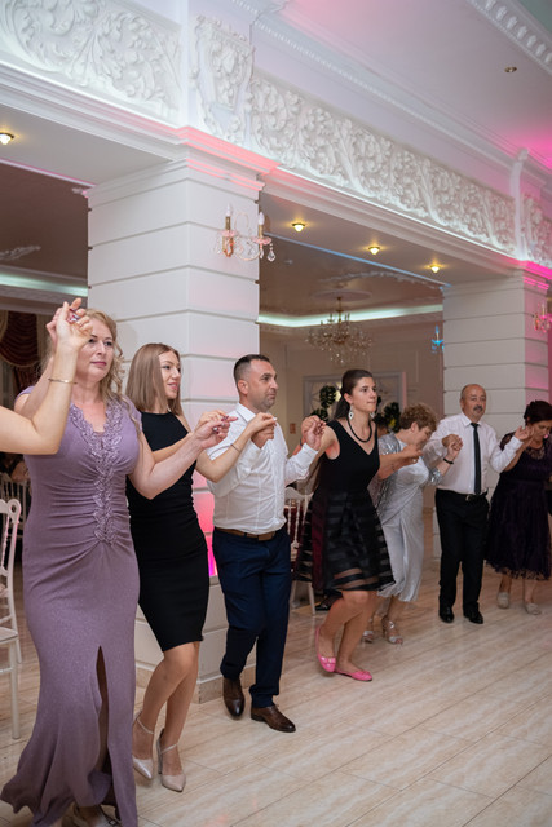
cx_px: 276
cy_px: 414
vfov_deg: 54.4
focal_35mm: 35
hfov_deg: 37.9
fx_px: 805
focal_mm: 23
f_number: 2
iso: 640
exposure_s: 1/125
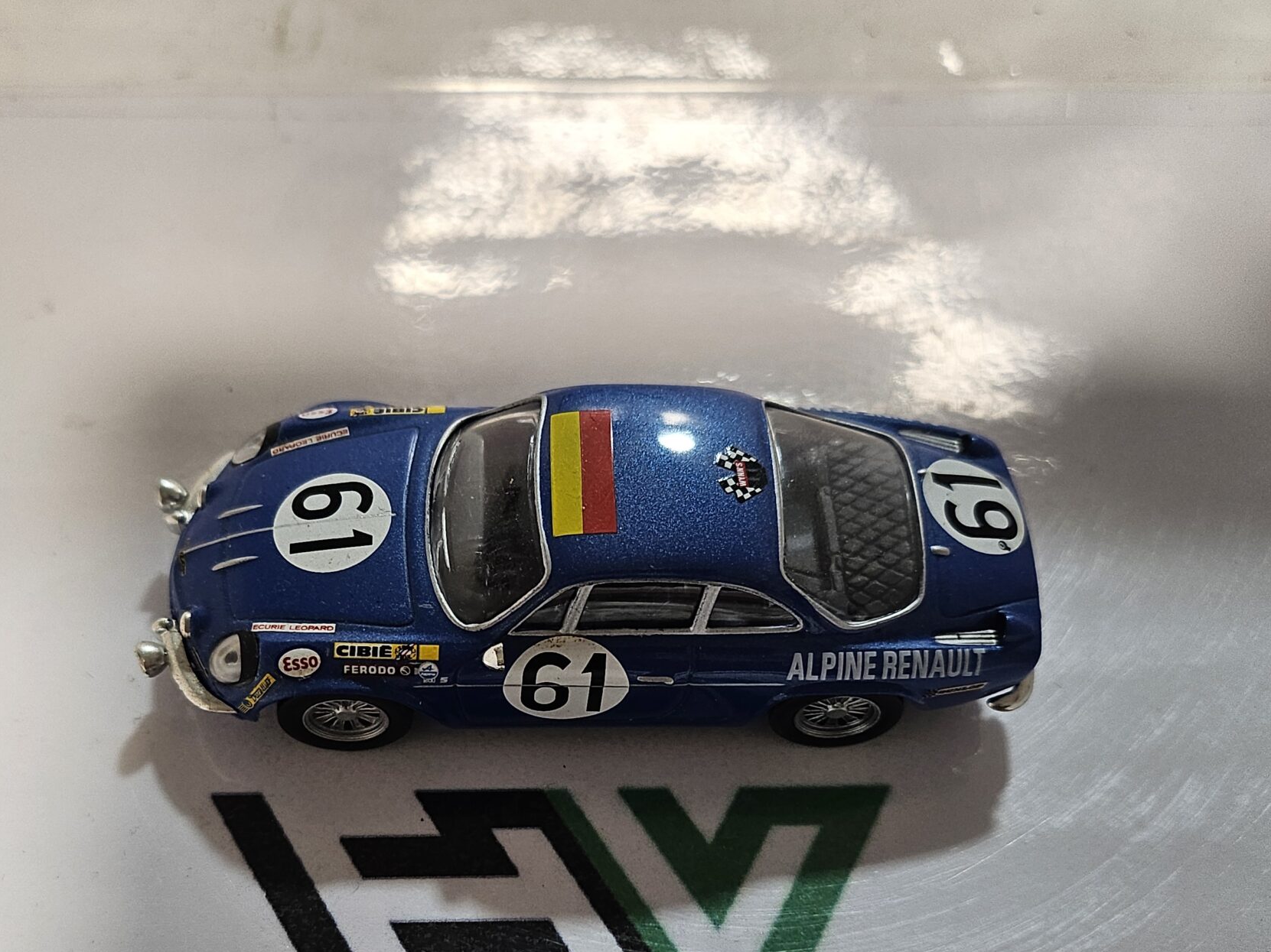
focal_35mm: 37
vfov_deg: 38.0
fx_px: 1358
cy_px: 667
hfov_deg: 49.9
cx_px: 513
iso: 125
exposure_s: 1/100
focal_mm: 5
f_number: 1.8
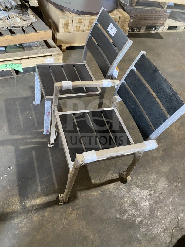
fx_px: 185
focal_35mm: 26
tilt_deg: -51.6
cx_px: 92
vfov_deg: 67.3
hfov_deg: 53.1
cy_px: 124
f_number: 1.8
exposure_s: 1/55
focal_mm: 4.25
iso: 500
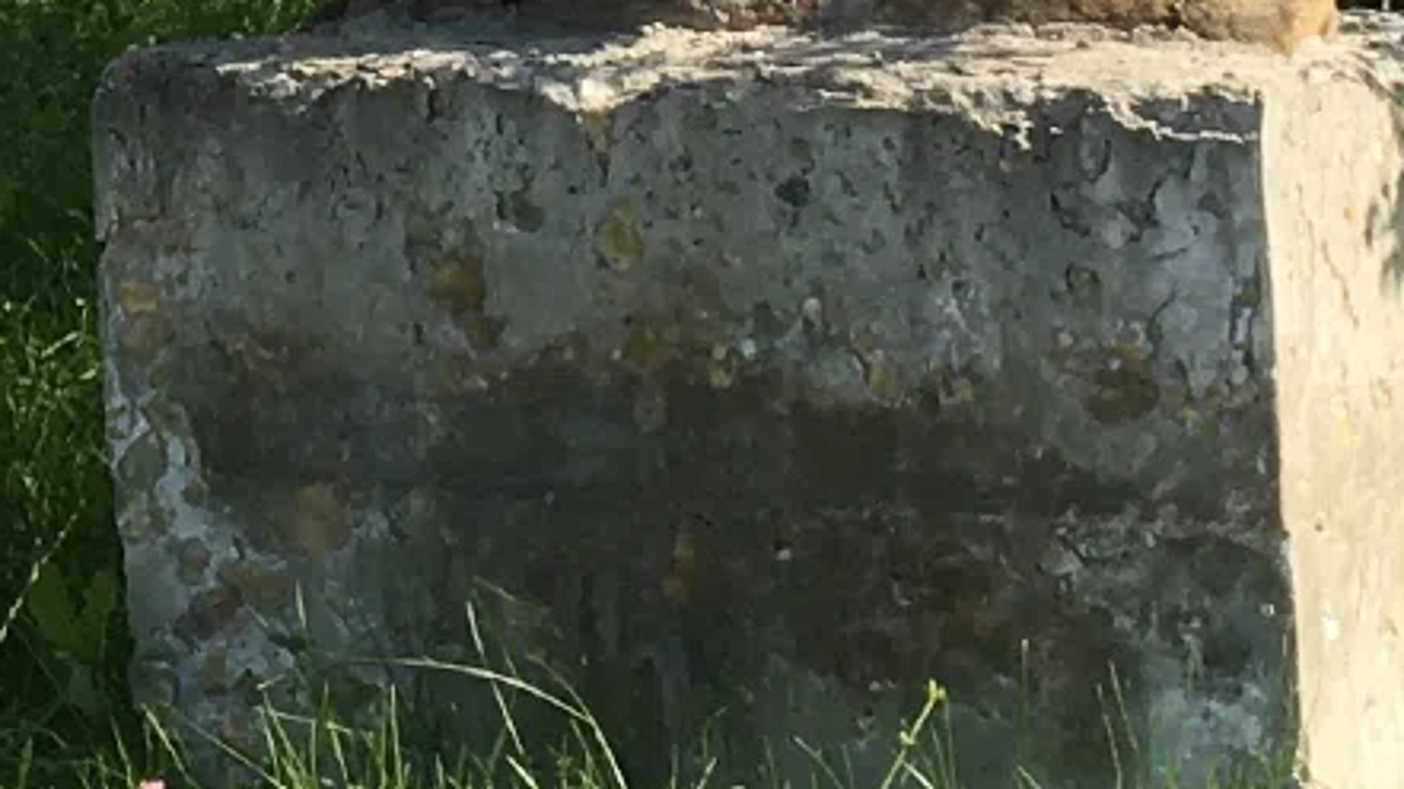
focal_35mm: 172
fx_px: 6403
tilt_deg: +1.2
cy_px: -595
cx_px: -172
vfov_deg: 6.9
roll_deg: -1.4
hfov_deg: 12.3
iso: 25
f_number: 2.2
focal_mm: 4.15
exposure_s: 1/1183
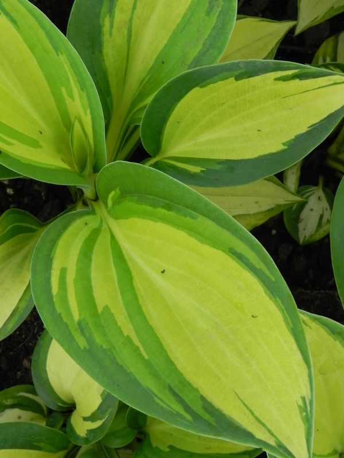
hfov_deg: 25.2
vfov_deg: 33.2
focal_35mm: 58
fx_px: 769
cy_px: 229
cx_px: 172
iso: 160
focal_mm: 10.3
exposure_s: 1/160
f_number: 6.3
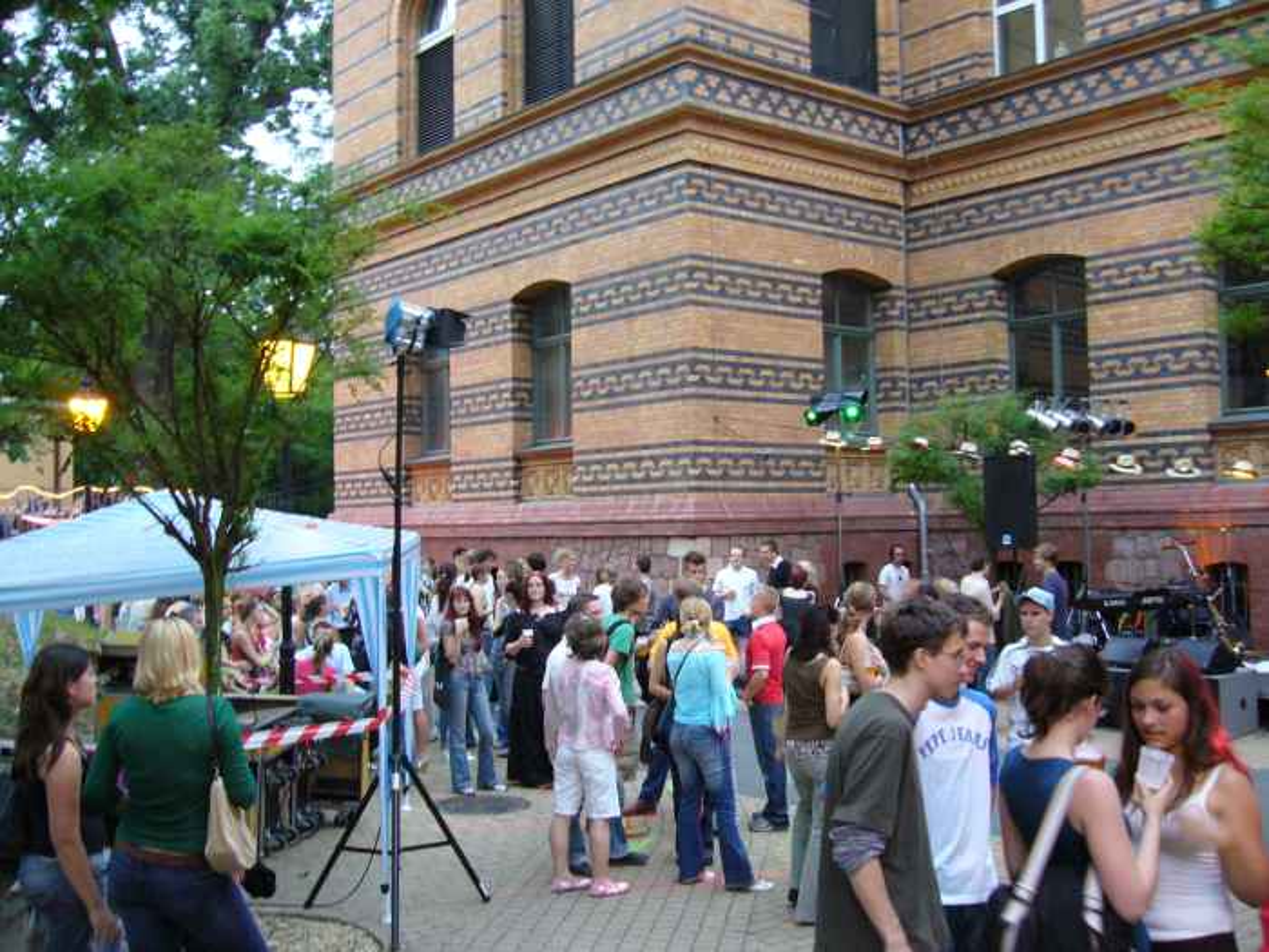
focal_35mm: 35
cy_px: 476
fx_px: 1283
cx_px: 634
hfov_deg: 52.6
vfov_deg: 40.7
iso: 200
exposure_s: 1/8
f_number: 2.8
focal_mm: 5.8
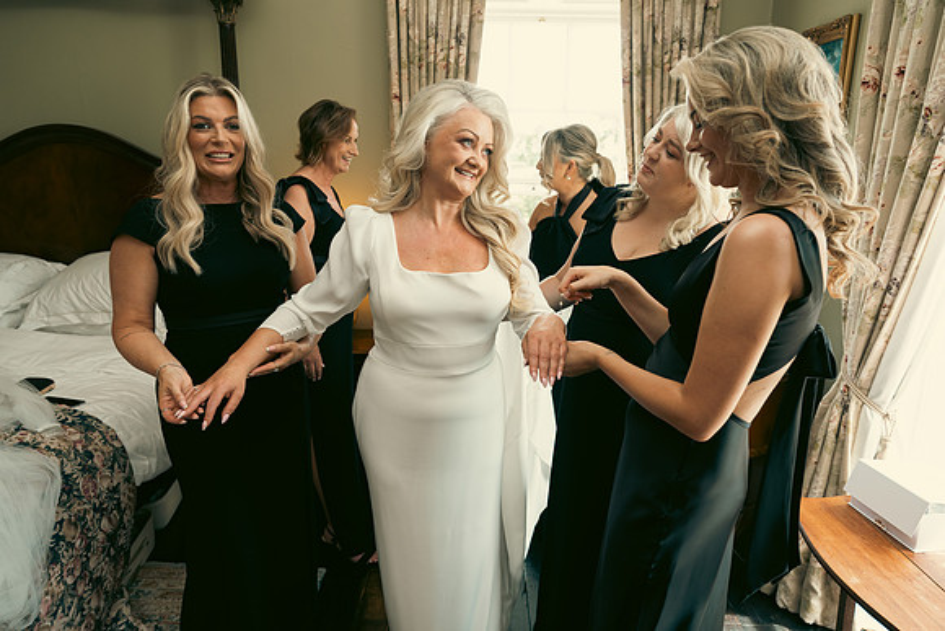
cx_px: 472
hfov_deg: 73.7
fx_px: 630
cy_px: 316
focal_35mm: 24
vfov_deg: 53.2
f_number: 3.5
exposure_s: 1/200
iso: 500
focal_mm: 24
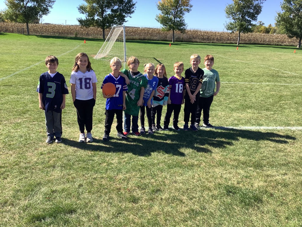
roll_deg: -3.9
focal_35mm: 31
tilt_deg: -17.4
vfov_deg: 45.4
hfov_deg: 58.4
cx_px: 151
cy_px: 114
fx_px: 270
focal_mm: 3.3
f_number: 2.4
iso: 25
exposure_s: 1/590
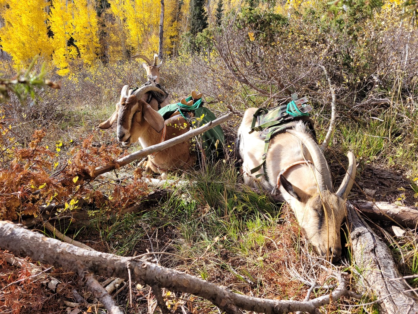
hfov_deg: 67.3
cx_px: 209
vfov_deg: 53.1
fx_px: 314
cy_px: 157
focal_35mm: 26
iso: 40
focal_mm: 5.4
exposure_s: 1/508
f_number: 1.8
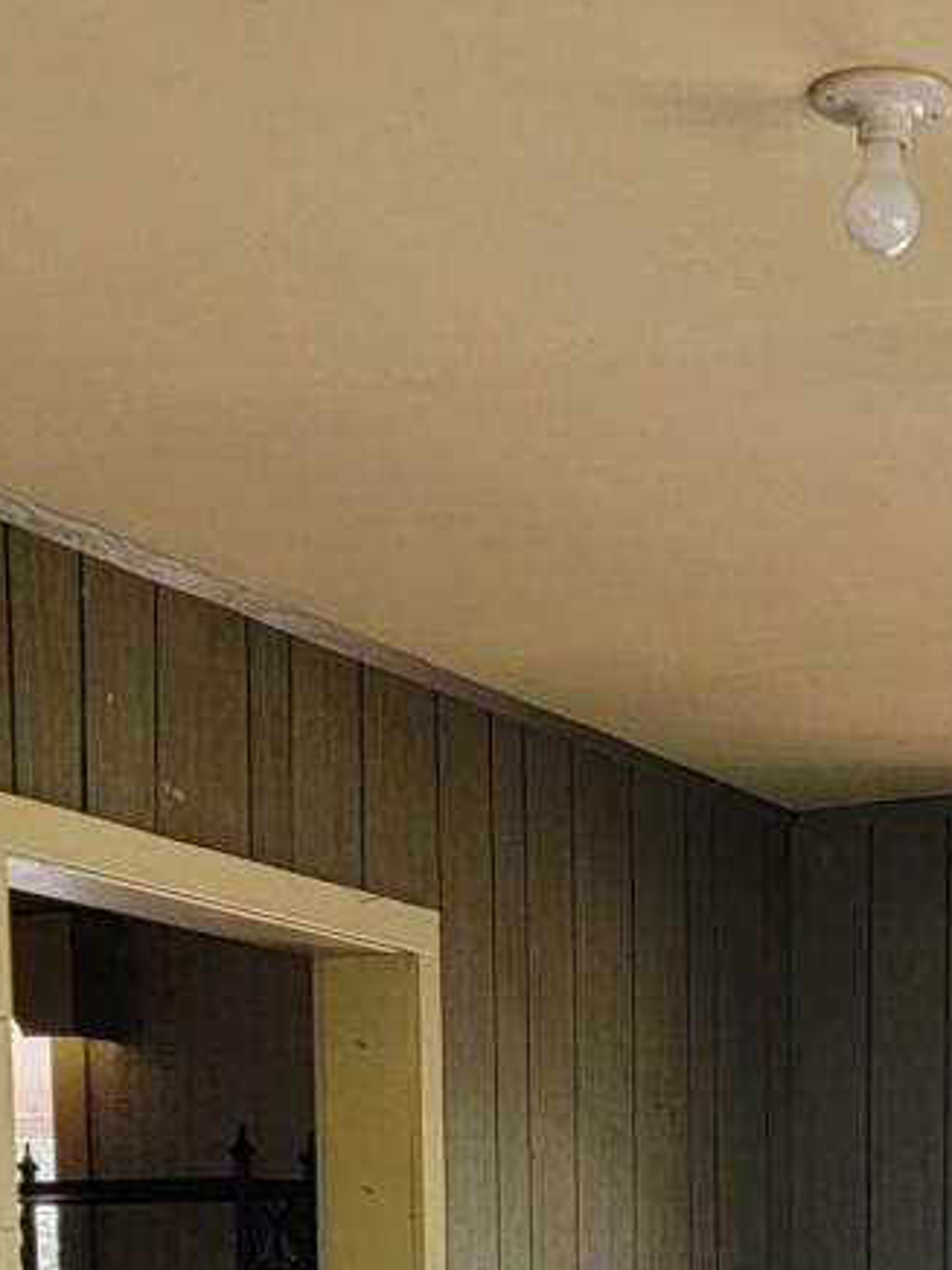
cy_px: 1719
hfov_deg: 16.5
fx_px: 3227
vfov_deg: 20.1
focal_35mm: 88
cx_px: 873
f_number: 1.8
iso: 200
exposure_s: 1/120
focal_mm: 6.7
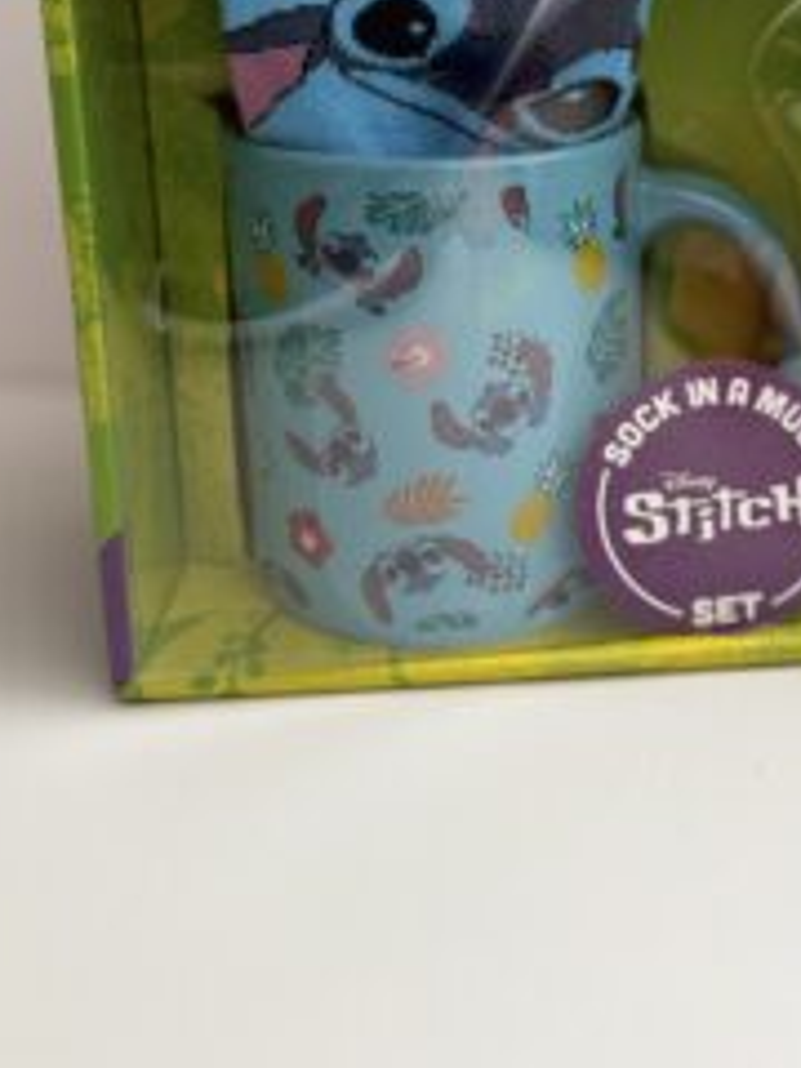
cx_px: 525
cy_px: 218
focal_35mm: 40
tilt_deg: -10.8
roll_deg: +1.2
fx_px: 1234
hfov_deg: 35.7
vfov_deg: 44.6
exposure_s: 1/101
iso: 200
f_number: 1.78
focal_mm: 6.76
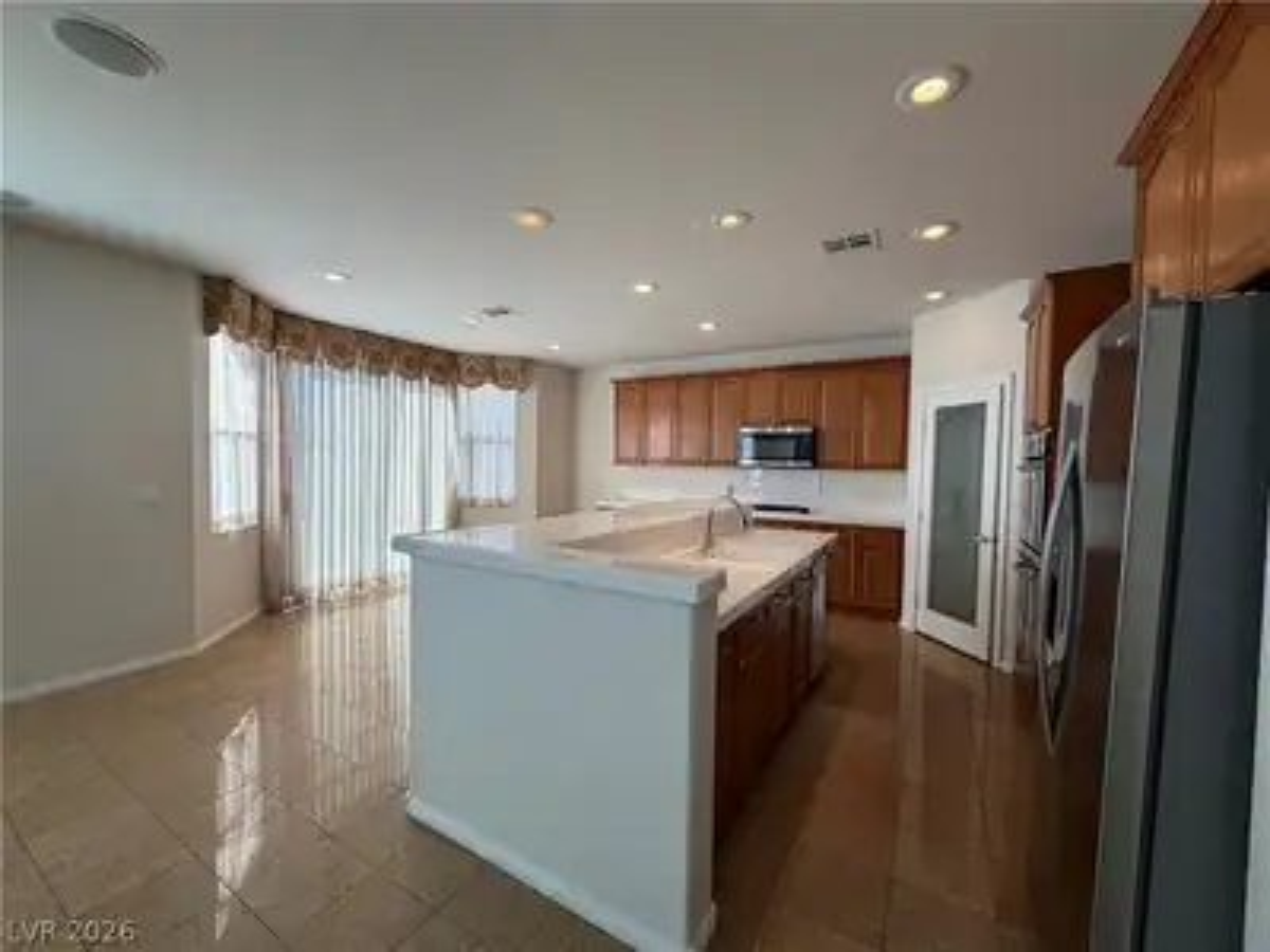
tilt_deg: -2.2
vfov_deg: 85.7
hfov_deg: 102.1
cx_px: 635
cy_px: 476
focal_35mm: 14
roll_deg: -0.3
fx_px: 514
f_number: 2.2
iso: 80
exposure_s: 1/120
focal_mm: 2.22
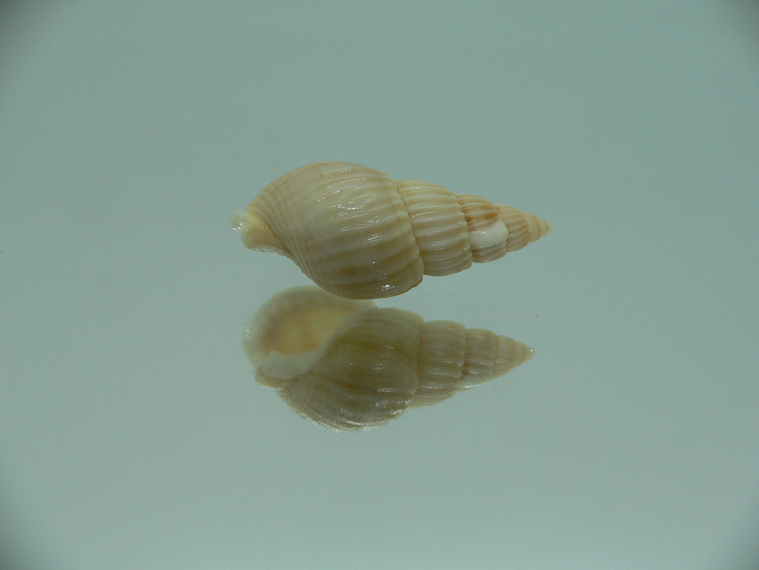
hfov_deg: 52.6
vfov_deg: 40.7
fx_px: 767
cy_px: 285
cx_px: 380
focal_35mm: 35
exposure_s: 1/60
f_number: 2.8
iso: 80
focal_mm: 4.6
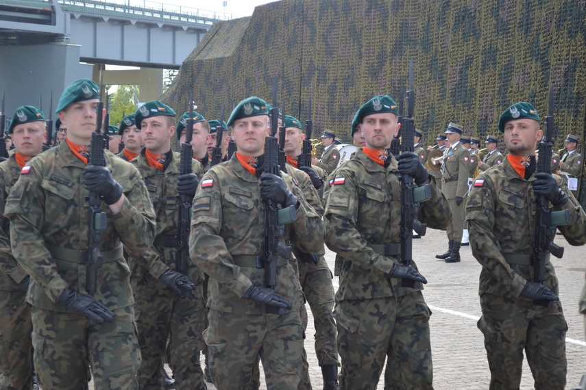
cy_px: 195
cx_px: 293
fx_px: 1343
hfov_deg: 24.6
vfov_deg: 16.6
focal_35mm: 82
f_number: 5.6
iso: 640
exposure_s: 1/500
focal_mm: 55
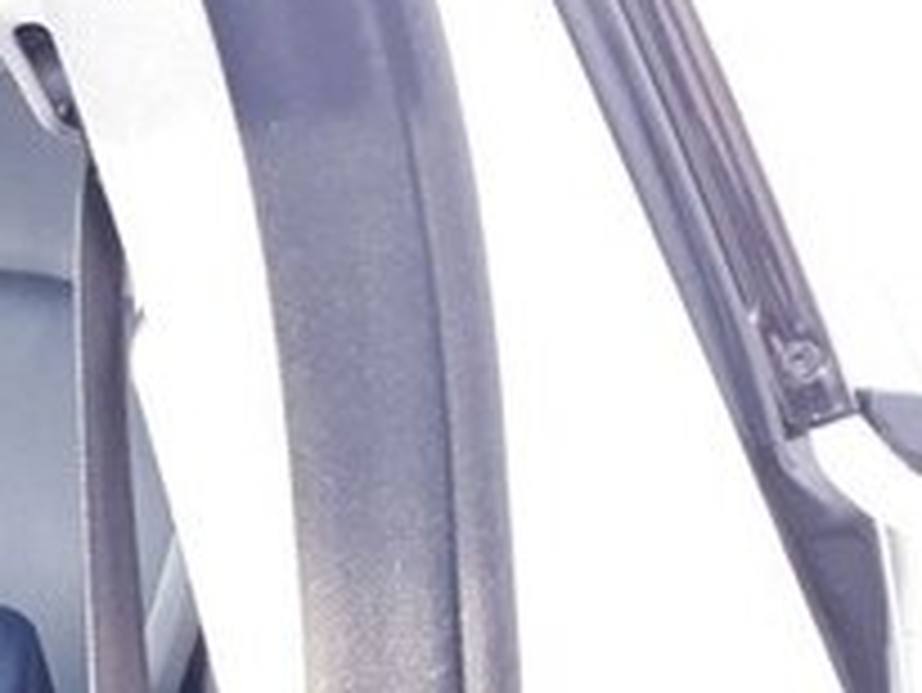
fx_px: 2319
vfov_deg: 16.6
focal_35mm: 87
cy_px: 731
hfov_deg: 19.1
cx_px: -540
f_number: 1.9
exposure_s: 1/33
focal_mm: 3.6
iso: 64
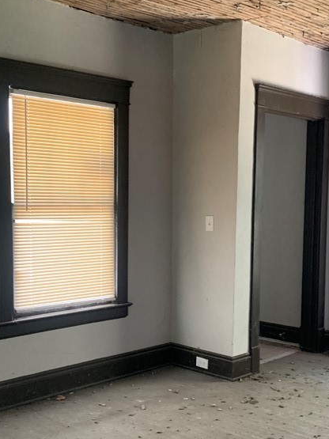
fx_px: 609
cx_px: 157
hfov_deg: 30.3
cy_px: 256
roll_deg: -0.8
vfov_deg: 39.5
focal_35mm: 48
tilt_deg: -2.8
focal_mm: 4.25
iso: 250
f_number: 1.8
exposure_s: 1/60
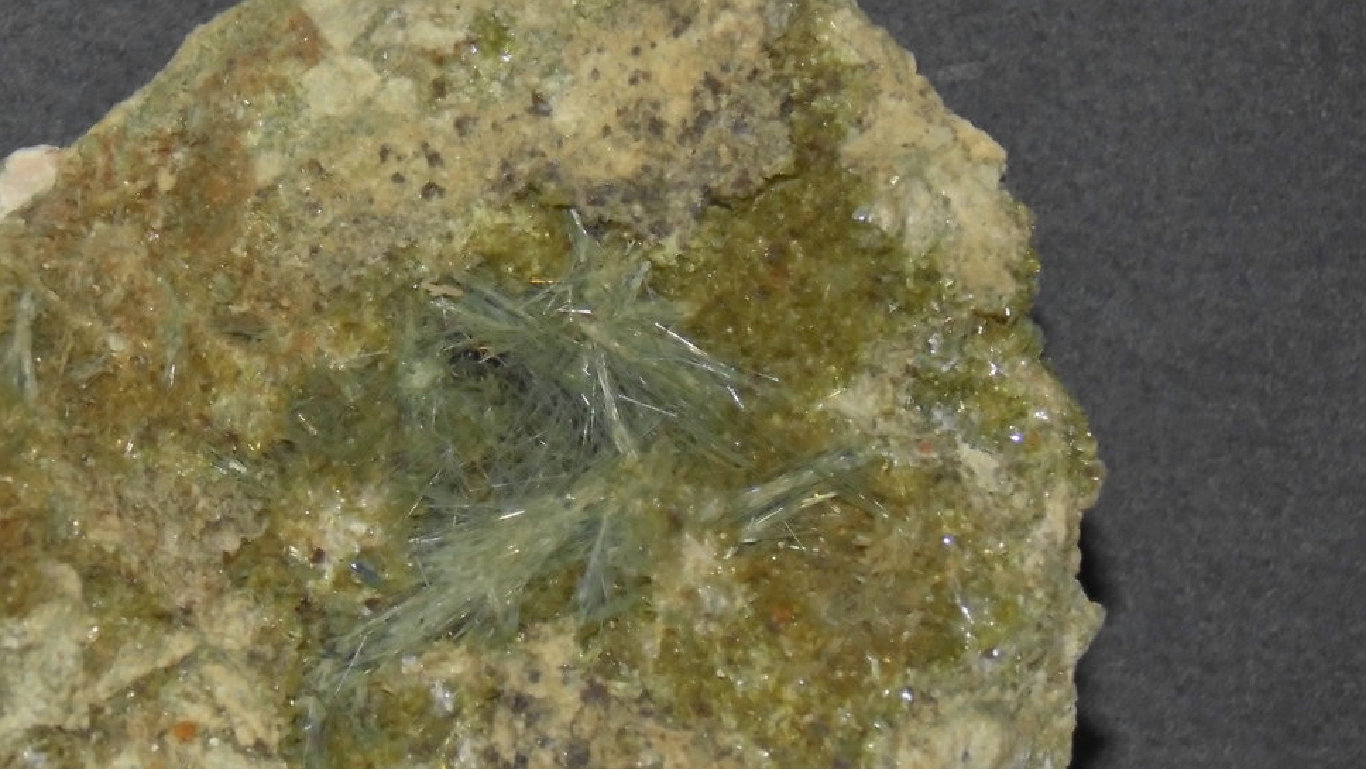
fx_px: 10760
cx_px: 346
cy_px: 337
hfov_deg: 7.3
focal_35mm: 297
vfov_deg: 4.1
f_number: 5.3
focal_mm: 30.2
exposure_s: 1/160
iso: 100
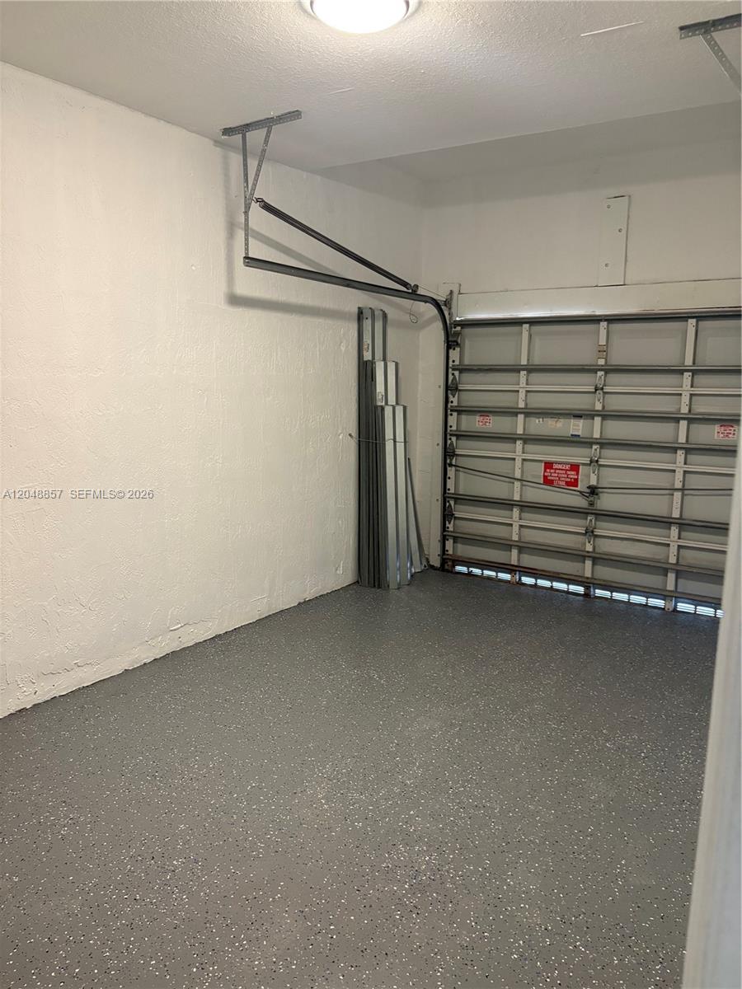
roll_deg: -0.8
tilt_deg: -9.3
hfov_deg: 53.1
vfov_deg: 67.3
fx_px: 743
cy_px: 494
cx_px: 371
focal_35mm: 26
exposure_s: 1/60
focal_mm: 5.96
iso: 320
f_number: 1.6
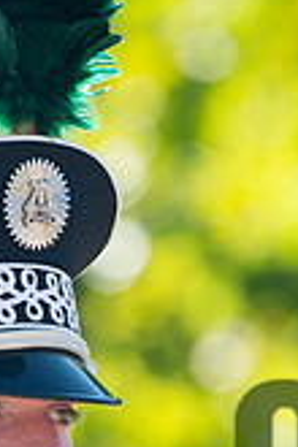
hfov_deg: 2.0
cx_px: 439
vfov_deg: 2.9
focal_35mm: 703
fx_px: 8728
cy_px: 507
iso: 200
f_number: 4.5
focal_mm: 200
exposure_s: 1/1000
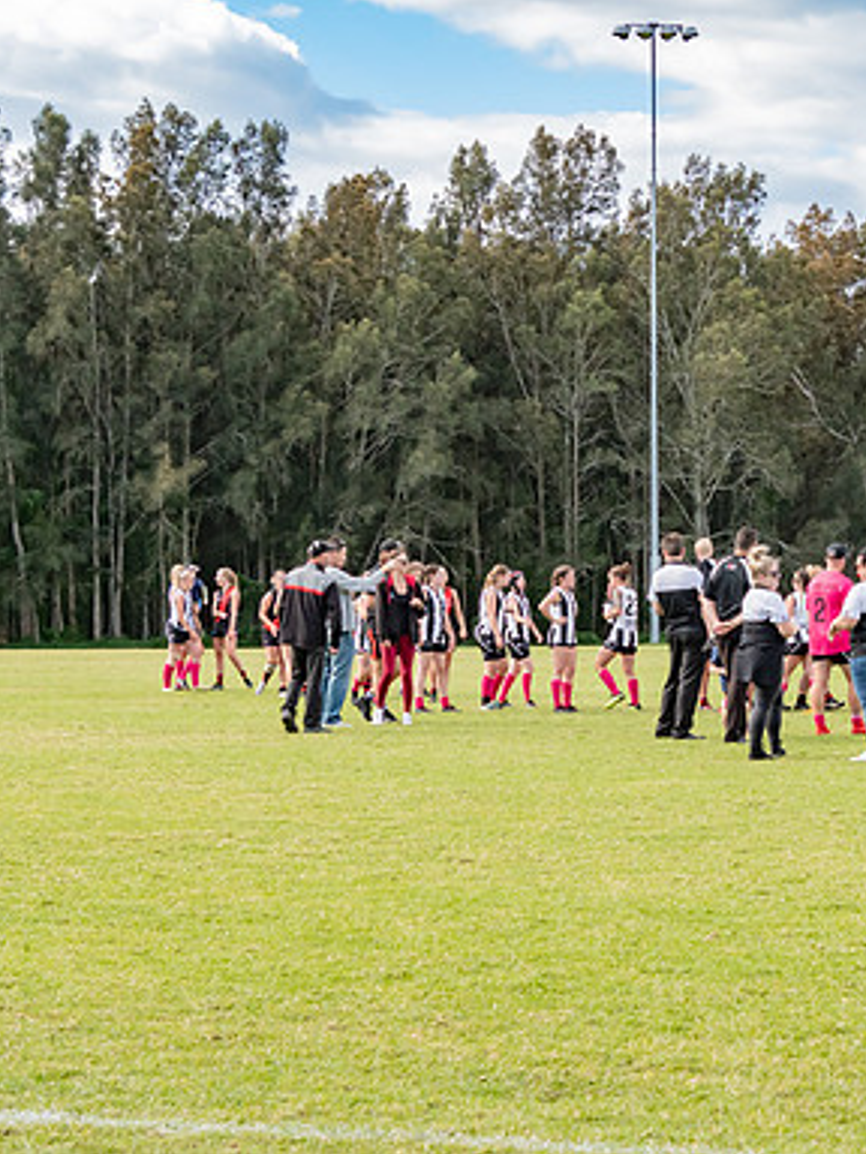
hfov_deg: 14.8
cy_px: 575
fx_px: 3269
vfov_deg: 20.0
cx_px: 863
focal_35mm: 98
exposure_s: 1/800
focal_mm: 44
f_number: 6.3
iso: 800
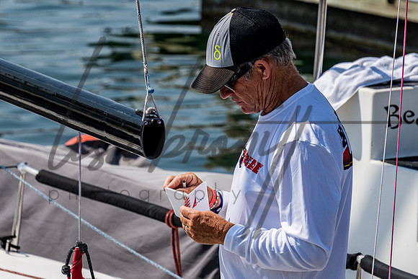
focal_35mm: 350
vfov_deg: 3.9
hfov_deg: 5.9
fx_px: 4068
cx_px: 132
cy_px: 128
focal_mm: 185
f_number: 6.3
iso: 125
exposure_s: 1/800
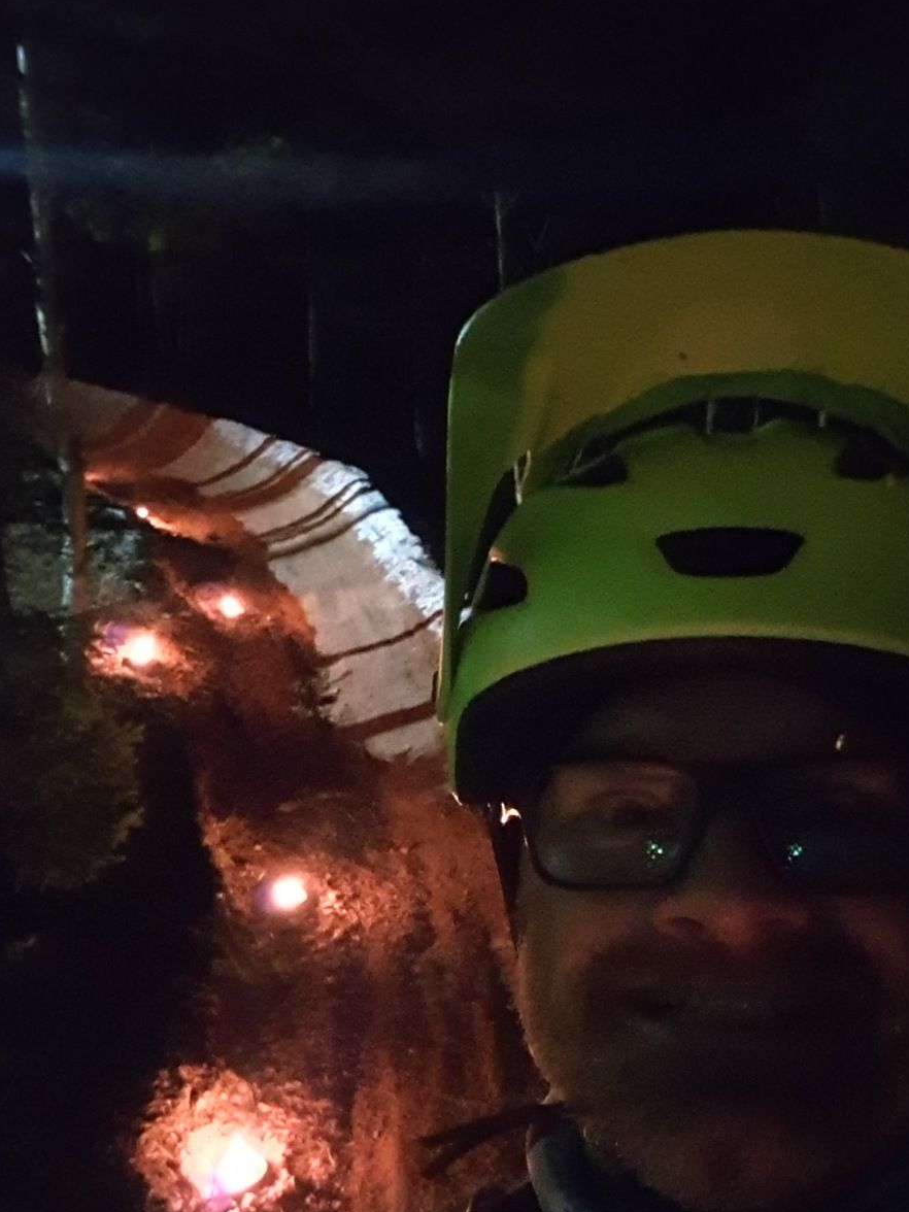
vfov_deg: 53.0
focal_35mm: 34
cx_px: 568
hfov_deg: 41.5
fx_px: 1190
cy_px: 803
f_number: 1.7
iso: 1250
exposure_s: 1/13
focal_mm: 2.95
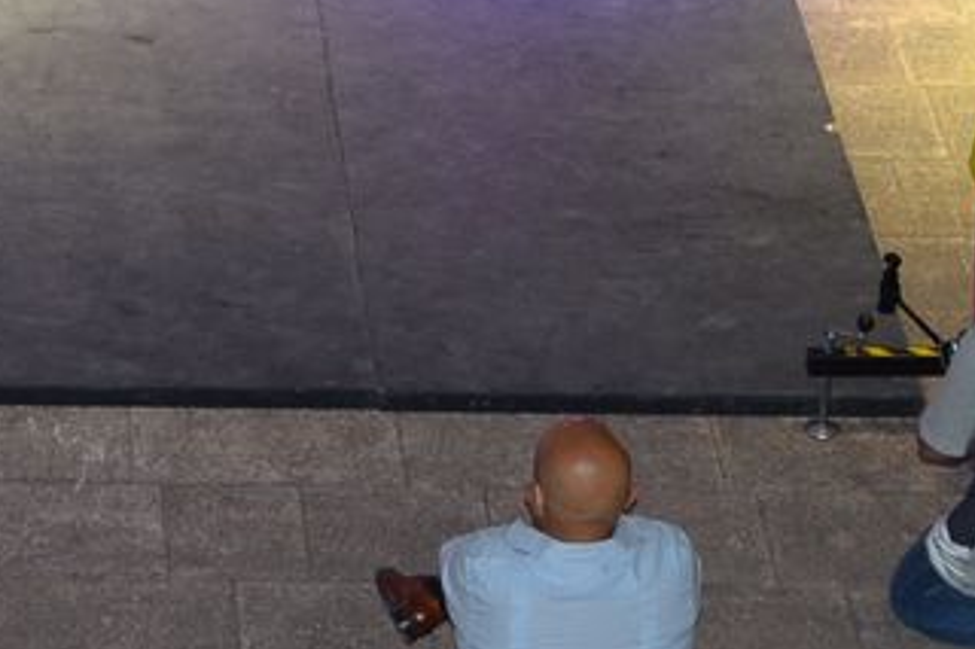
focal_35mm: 197
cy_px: -326
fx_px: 5329
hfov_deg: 10.2
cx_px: -289
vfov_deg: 6.9
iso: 400
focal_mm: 35
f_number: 2.5
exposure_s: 1/60
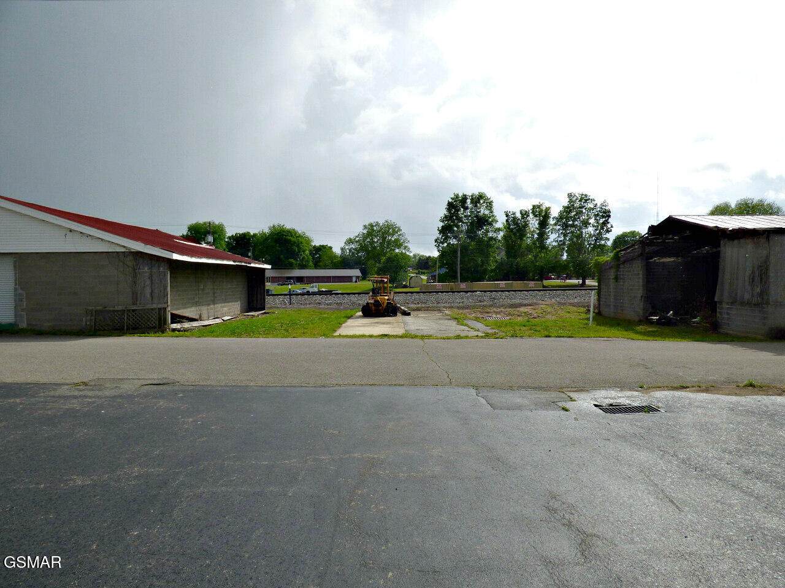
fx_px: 454
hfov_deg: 81.7
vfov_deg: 66.0
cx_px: 392
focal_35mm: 20
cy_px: 294
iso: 100
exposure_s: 1/1600
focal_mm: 3.58
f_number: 3.5
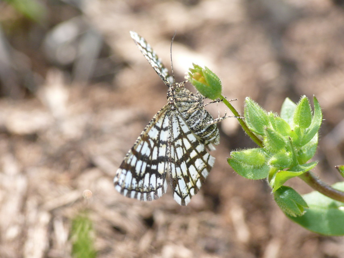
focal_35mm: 195
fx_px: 1938
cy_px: 129
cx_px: 172
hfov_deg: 10.1
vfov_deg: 7.6
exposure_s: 1/500
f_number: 5.6
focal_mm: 41.2
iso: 200
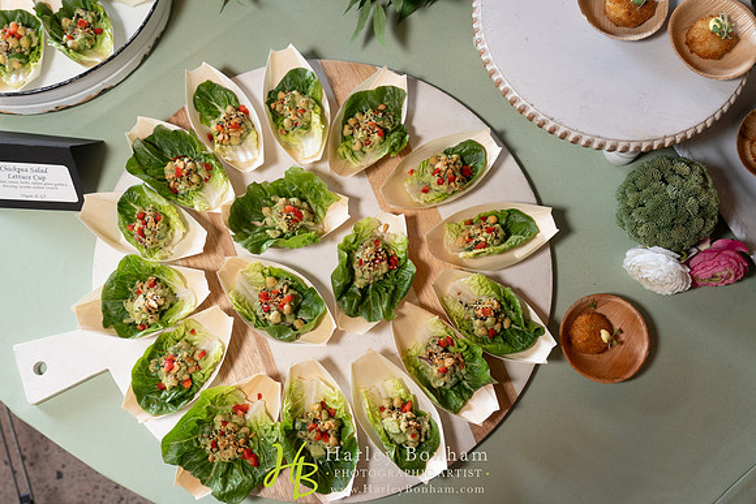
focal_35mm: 30
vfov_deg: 43.3
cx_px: 334
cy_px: 282
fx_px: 634
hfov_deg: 61.5
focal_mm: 27
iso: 1250
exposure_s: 1/80
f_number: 4
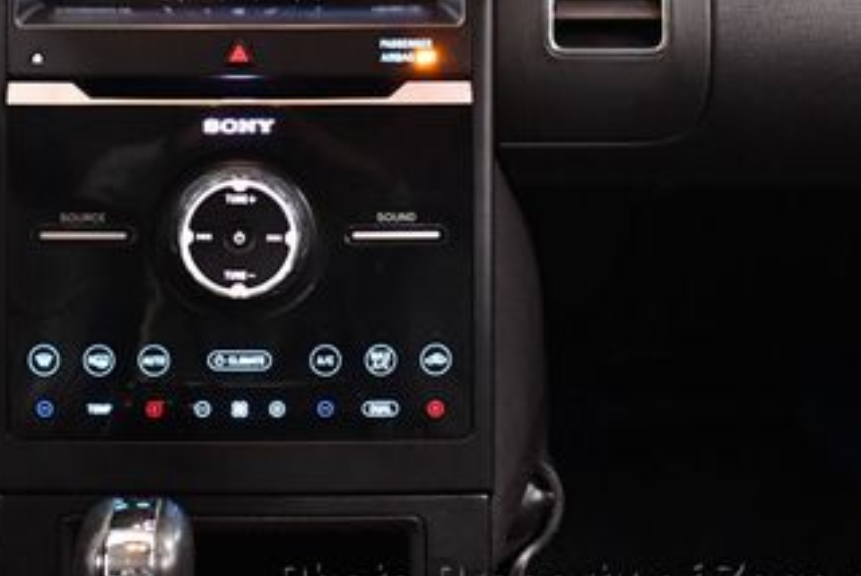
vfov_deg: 18.6
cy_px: 57
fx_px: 1724
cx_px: 242
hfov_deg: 27.7
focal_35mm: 72
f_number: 3.5
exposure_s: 1/60
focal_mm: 18
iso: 3600
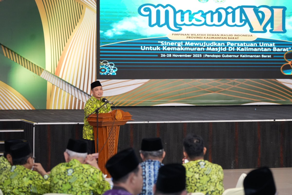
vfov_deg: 13.0
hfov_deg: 19.5
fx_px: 852
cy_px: 98
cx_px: 146
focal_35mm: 105
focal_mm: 105
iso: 4000
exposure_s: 1/160
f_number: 4
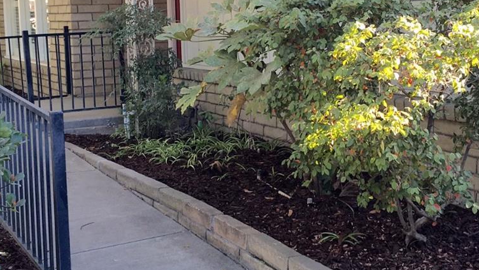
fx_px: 800
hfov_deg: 33.3
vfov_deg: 19.1
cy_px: 111
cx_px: 247
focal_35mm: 63
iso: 32
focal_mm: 4.15
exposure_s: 1/120
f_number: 2.2
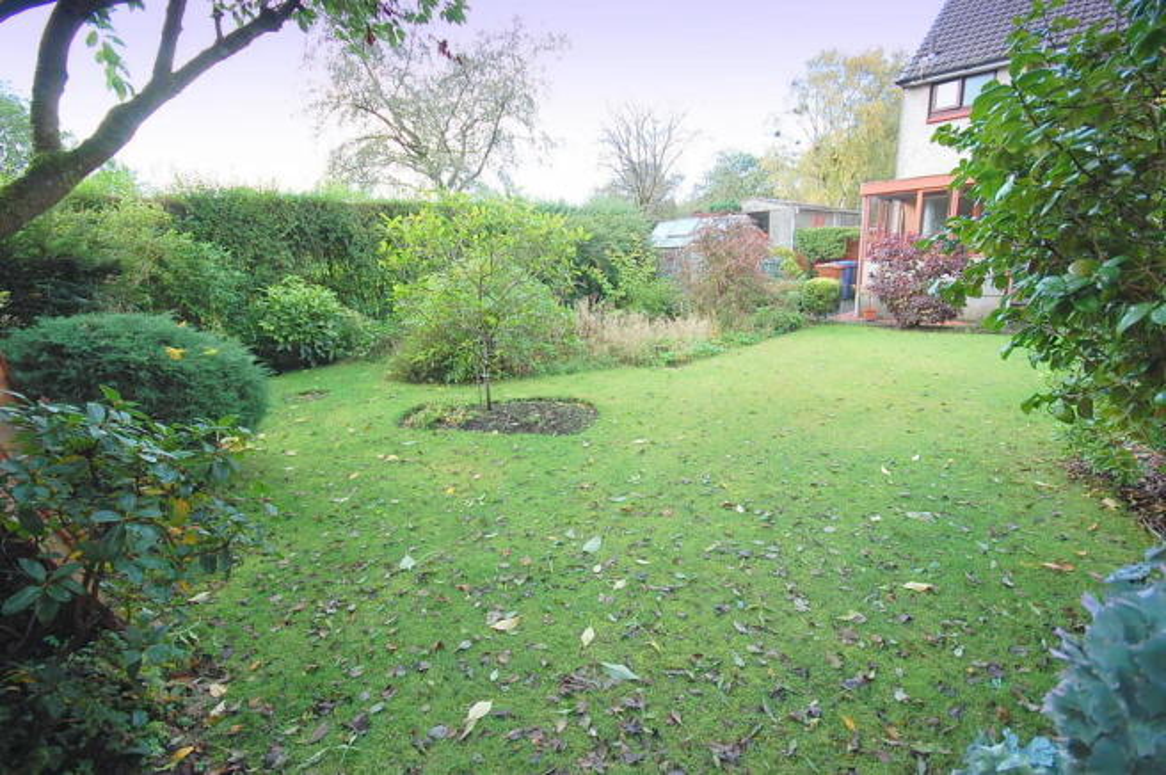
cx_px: 583
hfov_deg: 100.4
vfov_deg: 77.2
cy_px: 388
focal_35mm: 15
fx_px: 485
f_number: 5
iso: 400
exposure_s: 1/100
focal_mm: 10
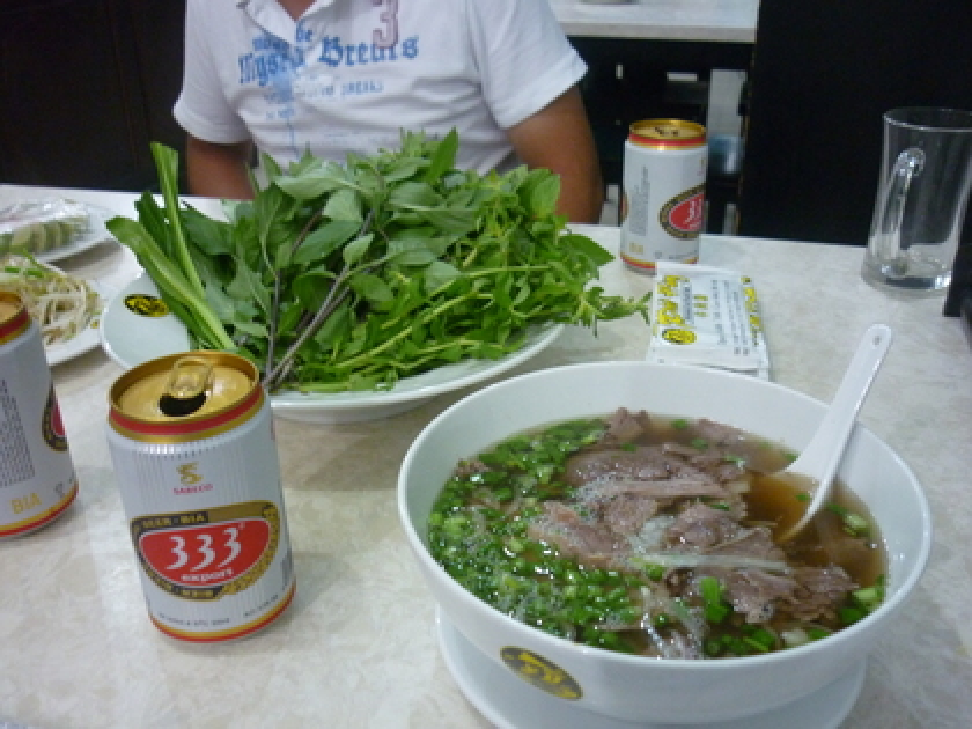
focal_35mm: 33
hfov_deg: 55.4
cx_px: 486
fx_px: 927
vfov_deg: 42.9
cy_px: 364
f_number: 2.8
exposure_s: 1/8
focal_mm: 5.5
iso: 400
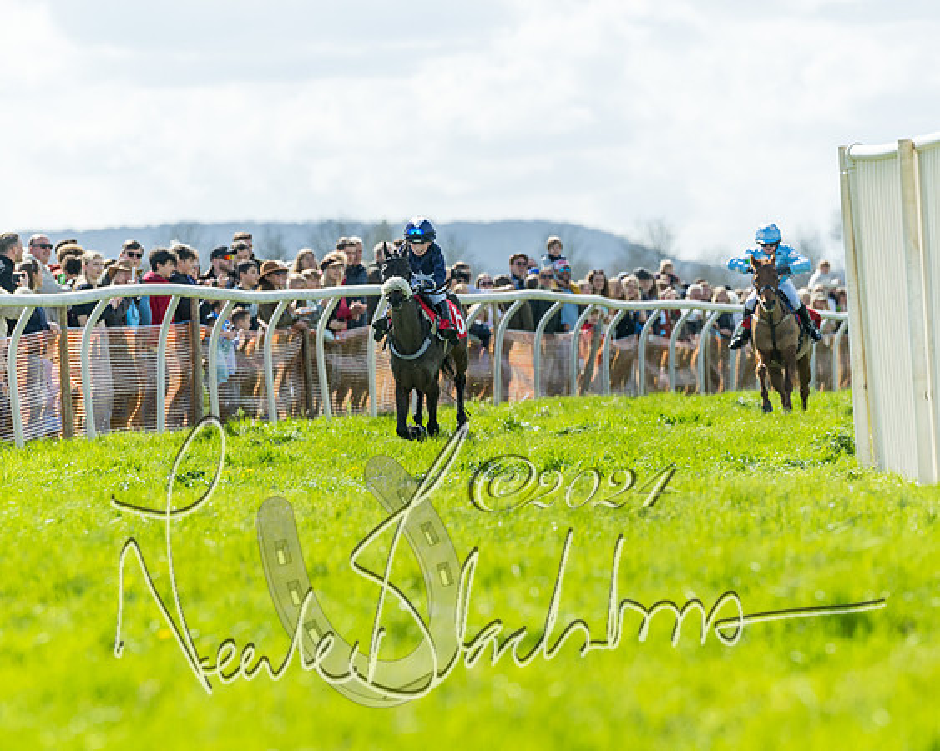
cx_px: 489
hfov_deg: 6.3
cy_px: 409
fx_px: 8499
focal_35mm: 306
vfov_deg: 5.1
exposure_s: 1/4000
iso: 400
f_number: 4
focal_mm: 200
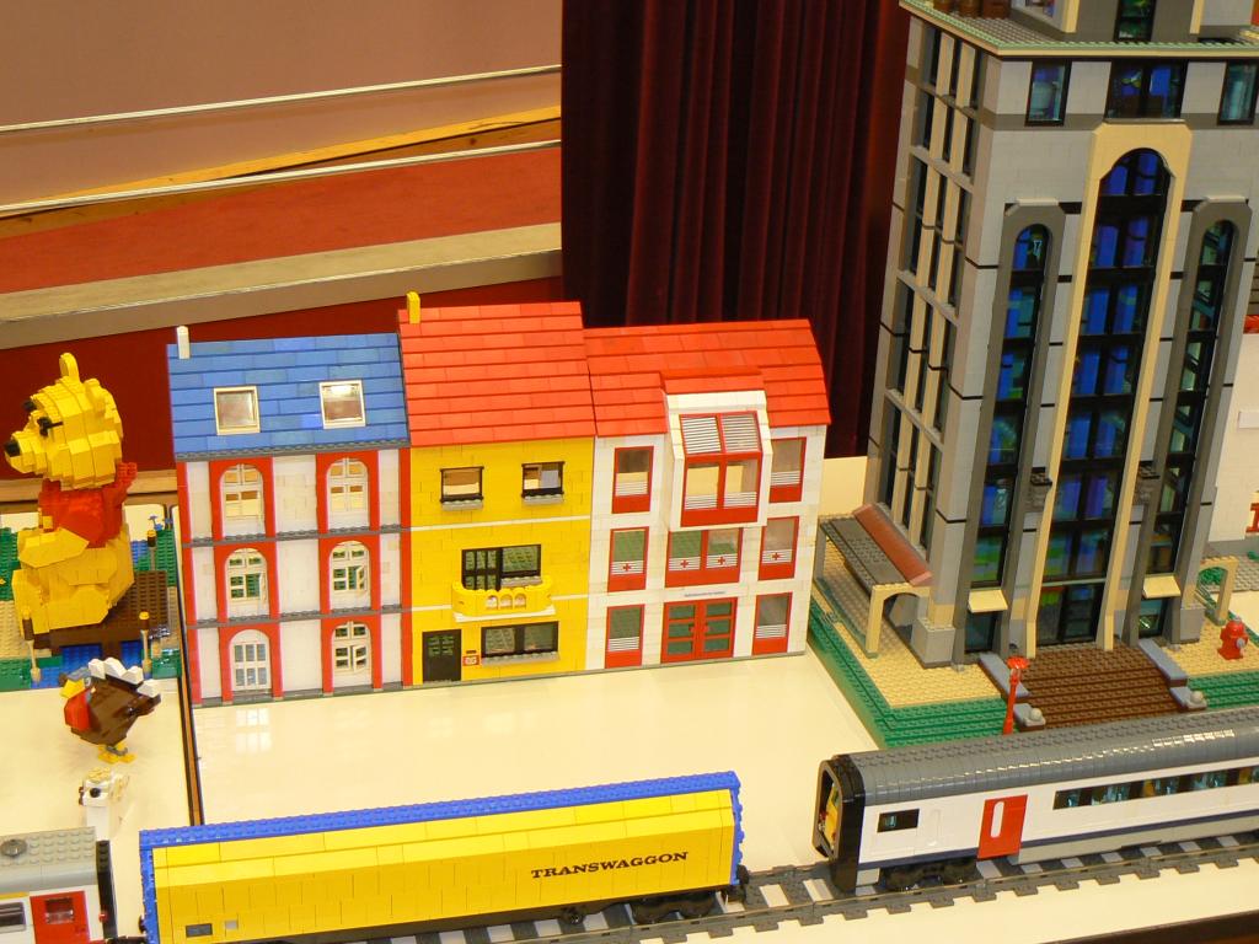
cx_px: 630
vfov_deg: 28.6
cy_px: 472
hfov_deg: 37.5
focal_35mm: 51
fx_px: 1855
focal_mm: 7
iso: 100
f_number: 2.8
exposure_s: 1/13
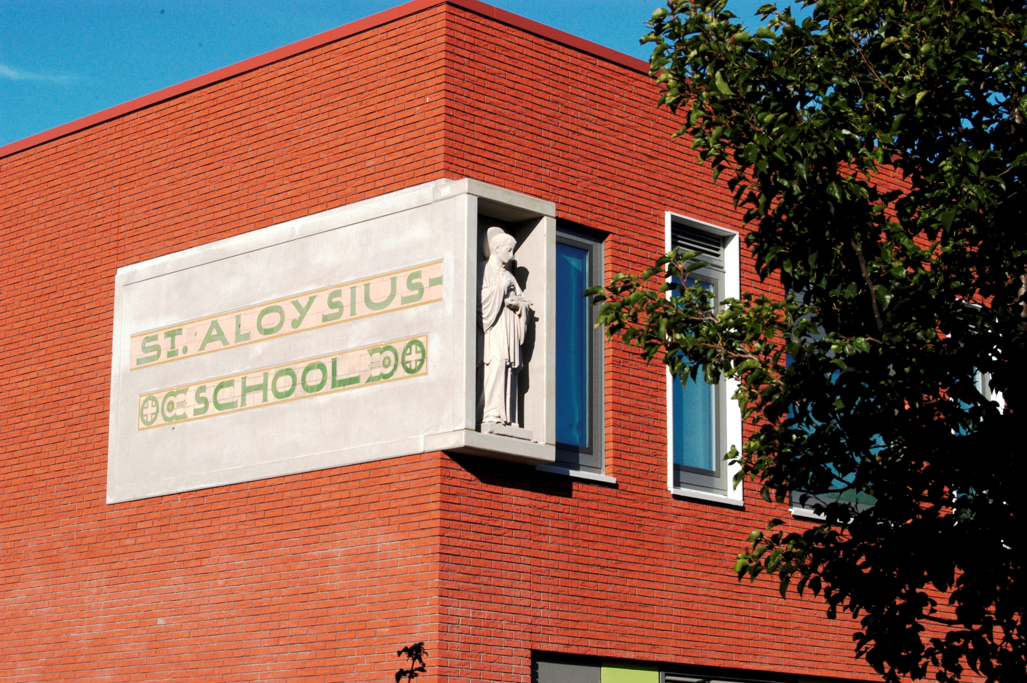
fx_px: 2351
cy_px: 342
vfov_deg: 16.5
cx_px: 514
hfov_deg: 24.6
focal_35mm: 82
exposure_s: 1/640
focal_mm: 55
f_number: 13
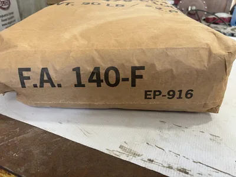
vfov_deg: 53.1
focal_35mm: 26
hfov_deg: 67.3
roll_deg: -1.4
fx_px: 177
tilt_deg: -29.4
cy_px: 88
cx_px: 118
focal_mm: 5.96
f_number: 1.6
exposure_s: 1/120
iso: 125
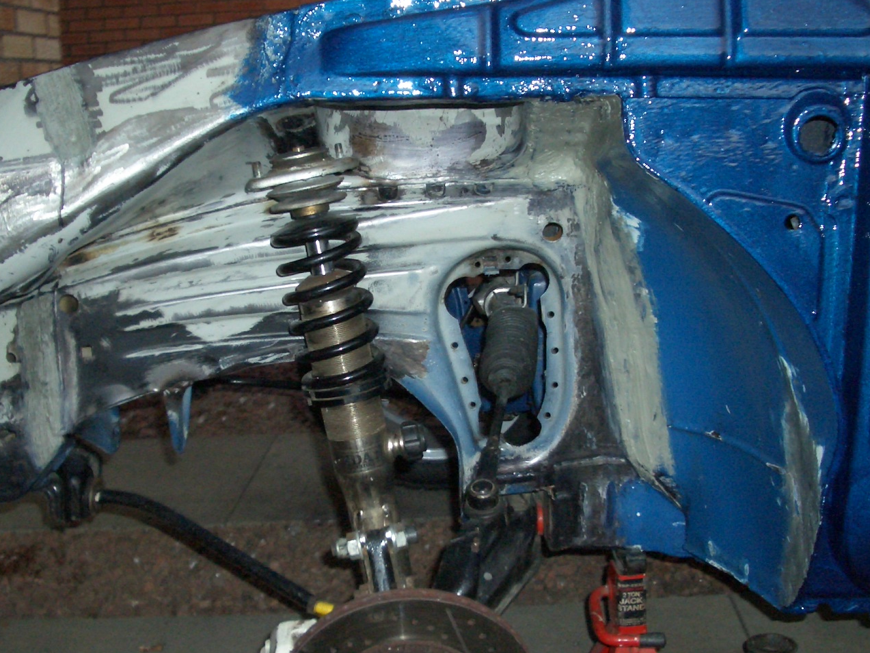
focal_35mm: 44
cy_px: 325
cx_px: 433
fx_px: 1106
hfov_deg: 42.9
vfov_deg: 32.9
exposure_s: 1/60
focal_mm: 5.8
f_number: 2.6
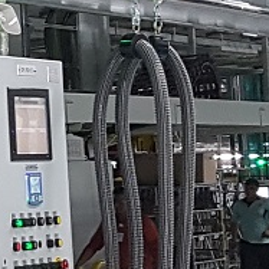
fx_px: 1741
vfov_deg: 8.8
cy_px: 137
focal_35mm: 198
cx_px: -333
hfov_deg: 8.2
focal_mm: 4.2
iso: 160
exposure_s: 1/40
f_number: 1.7
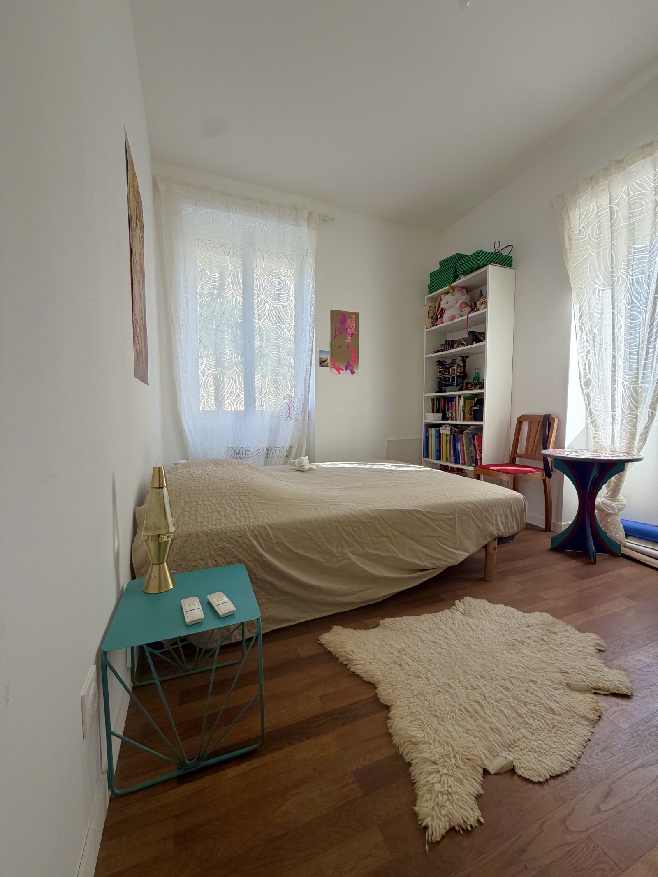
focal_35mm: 14
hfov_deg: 85.7
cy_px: 438
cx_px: 329
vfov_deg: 102.1
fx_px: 355
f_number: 2.2
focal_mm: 2.22
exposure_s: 1/166
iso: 64
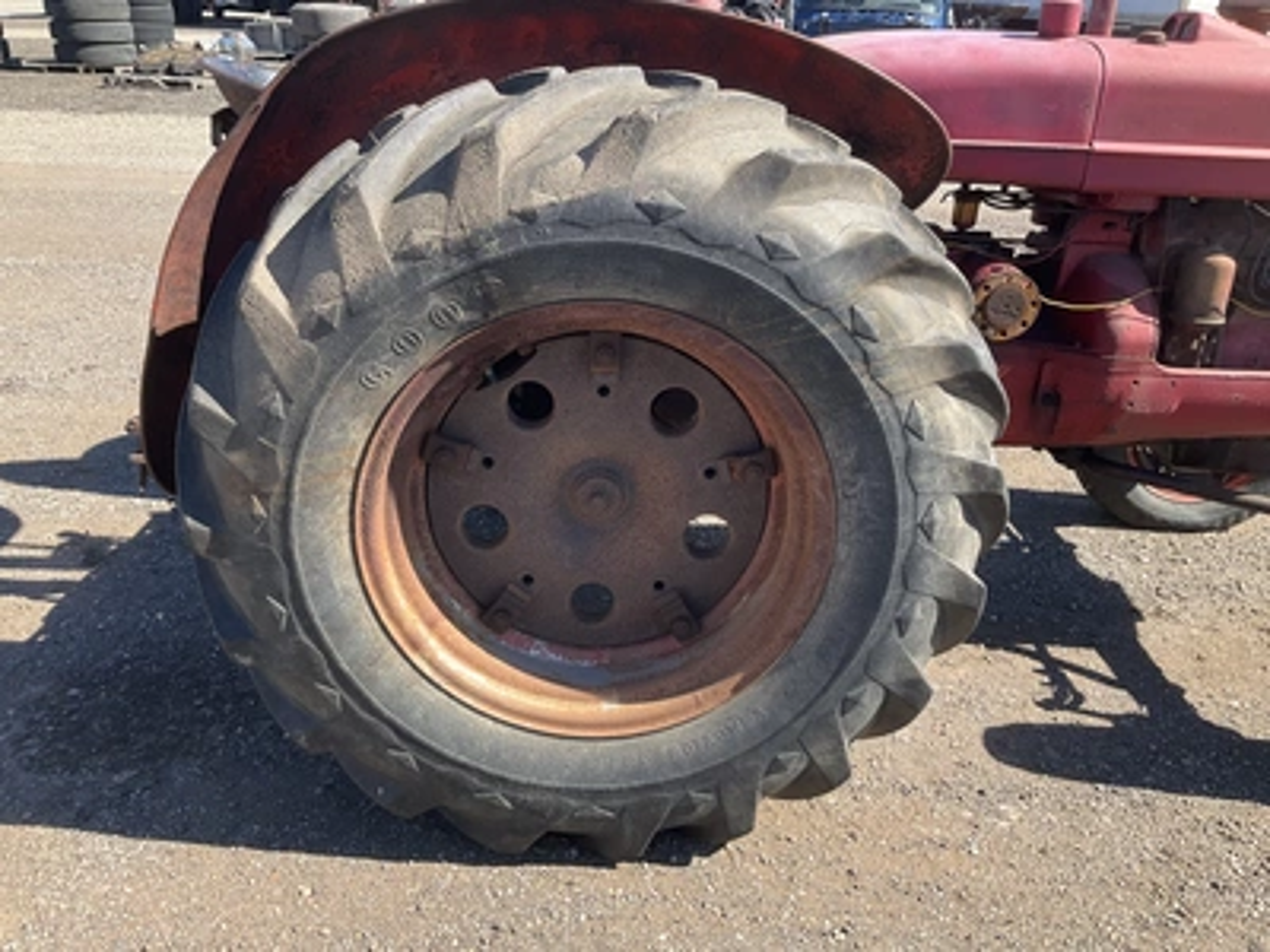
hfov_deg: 61.7
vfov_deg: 48.2
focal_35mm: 29
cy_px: 476
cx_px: 635
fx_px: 1064
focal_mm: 3
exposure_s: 1/574
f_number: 1.8
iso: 25
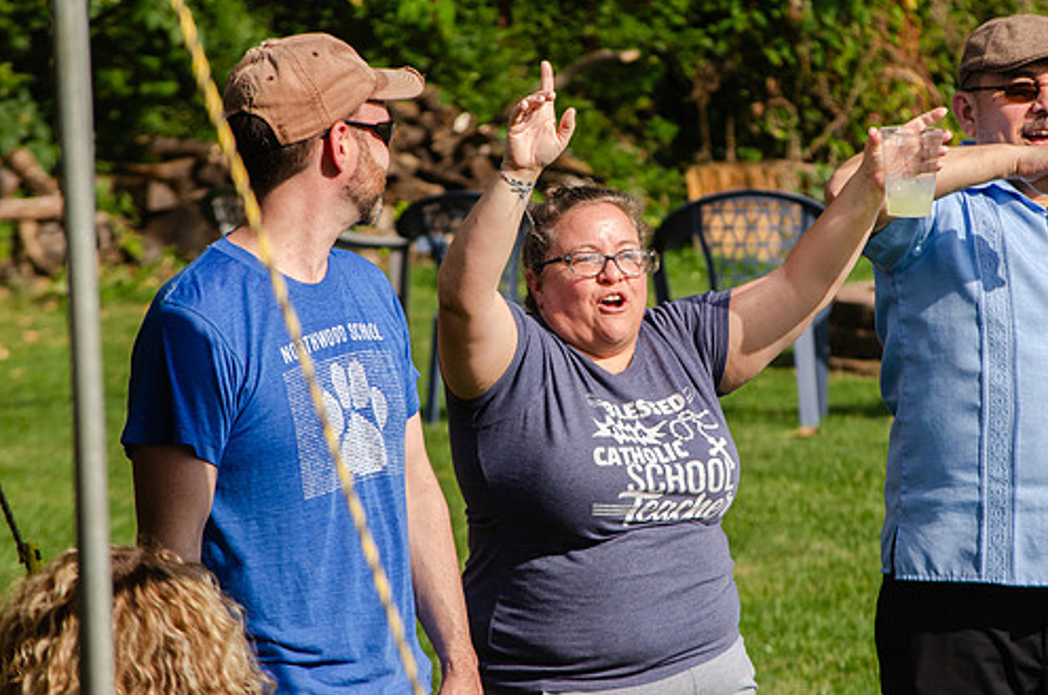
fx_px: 7644
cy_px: 292
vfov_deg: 5.2
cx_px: 611
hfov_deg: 7.8
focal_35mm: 263
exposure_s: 1/800
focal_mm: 150
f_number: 7.1
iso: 200
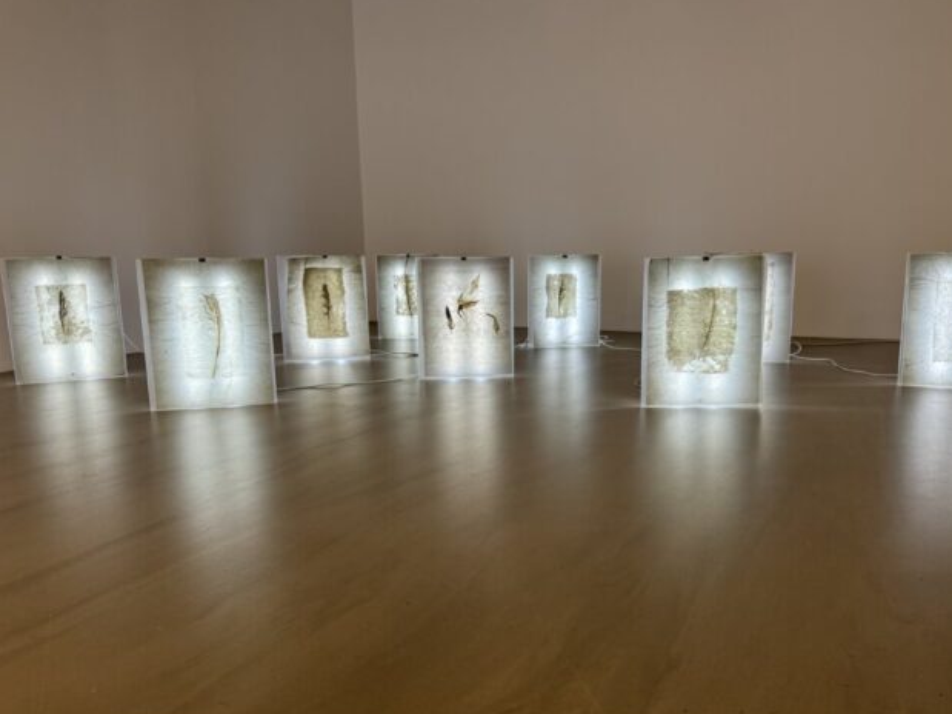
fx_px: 742
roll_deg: +0.0
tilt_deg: -10.6
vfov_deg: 51.3
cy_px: 392
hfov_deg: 65.2
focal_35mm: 27
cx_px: 523
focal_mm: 6.76
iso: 160
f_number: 1.78
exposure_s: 1/100
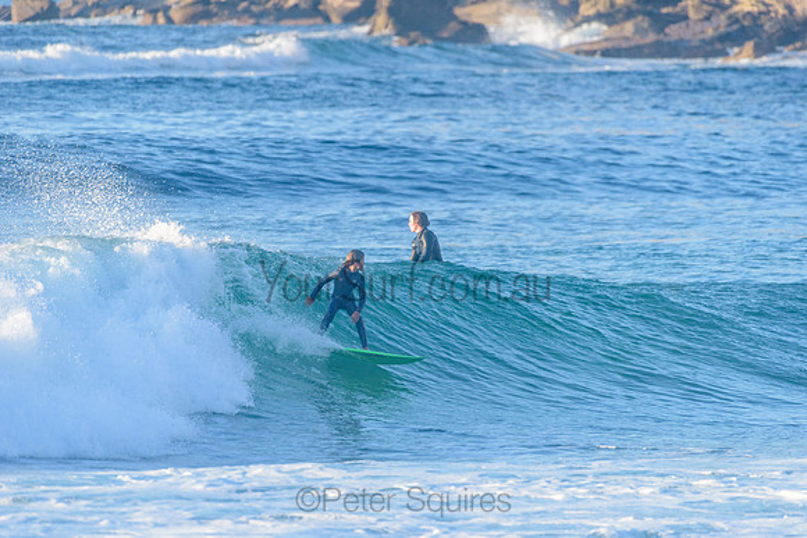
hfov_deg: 4.1
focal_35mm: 500
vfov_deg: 2.8
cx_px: 404
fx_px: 11210
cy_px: 269
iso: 560
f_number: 5.6
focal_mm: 500
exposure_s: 1/2000
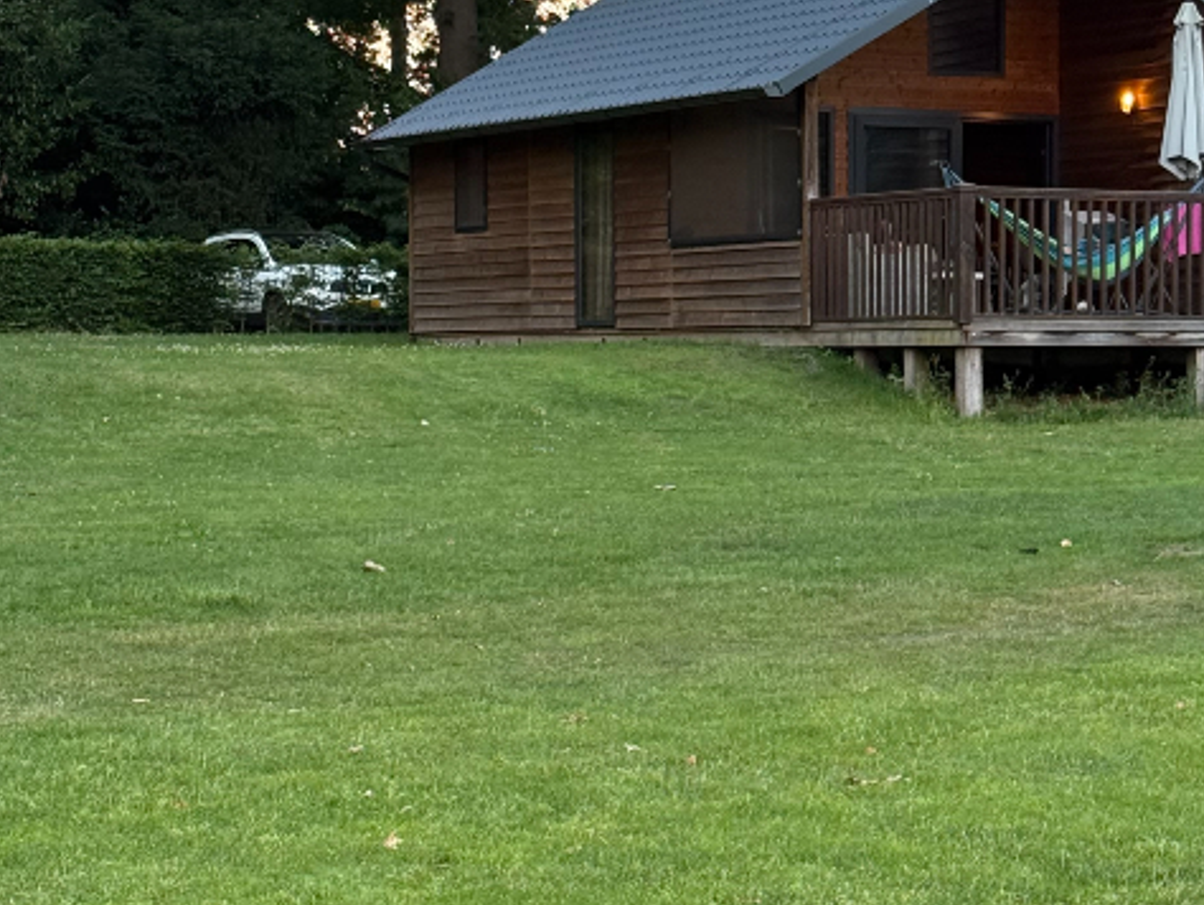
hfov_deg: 24.0
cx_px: 805
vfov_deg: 18.0
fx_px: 2819
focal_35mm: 81
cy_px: 163
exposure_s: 1/81
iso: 200
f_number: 1.78
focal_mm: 6.76
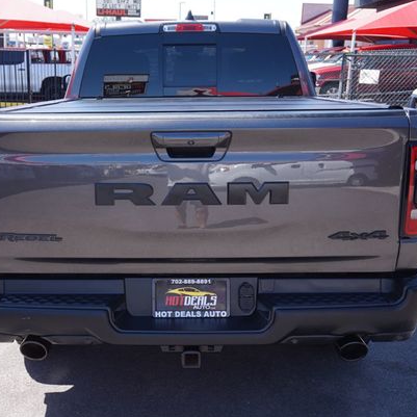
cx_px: 175
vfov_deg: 39.4
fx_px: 582
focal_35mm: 43
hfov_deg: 39.3
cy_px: 216
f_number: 5
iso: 100
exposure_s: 1/200
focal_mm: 21
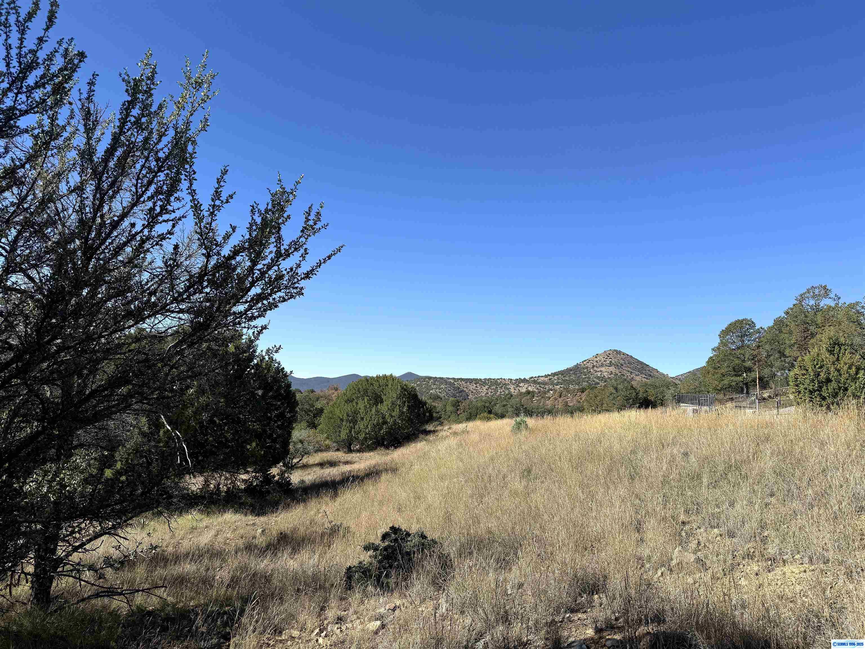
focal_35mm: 24
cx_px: 432
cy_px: 324
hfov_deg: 71.6
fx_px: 600
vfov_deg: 56.8
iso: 80
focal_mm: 6.76
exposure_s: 1/4167
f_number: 1.78
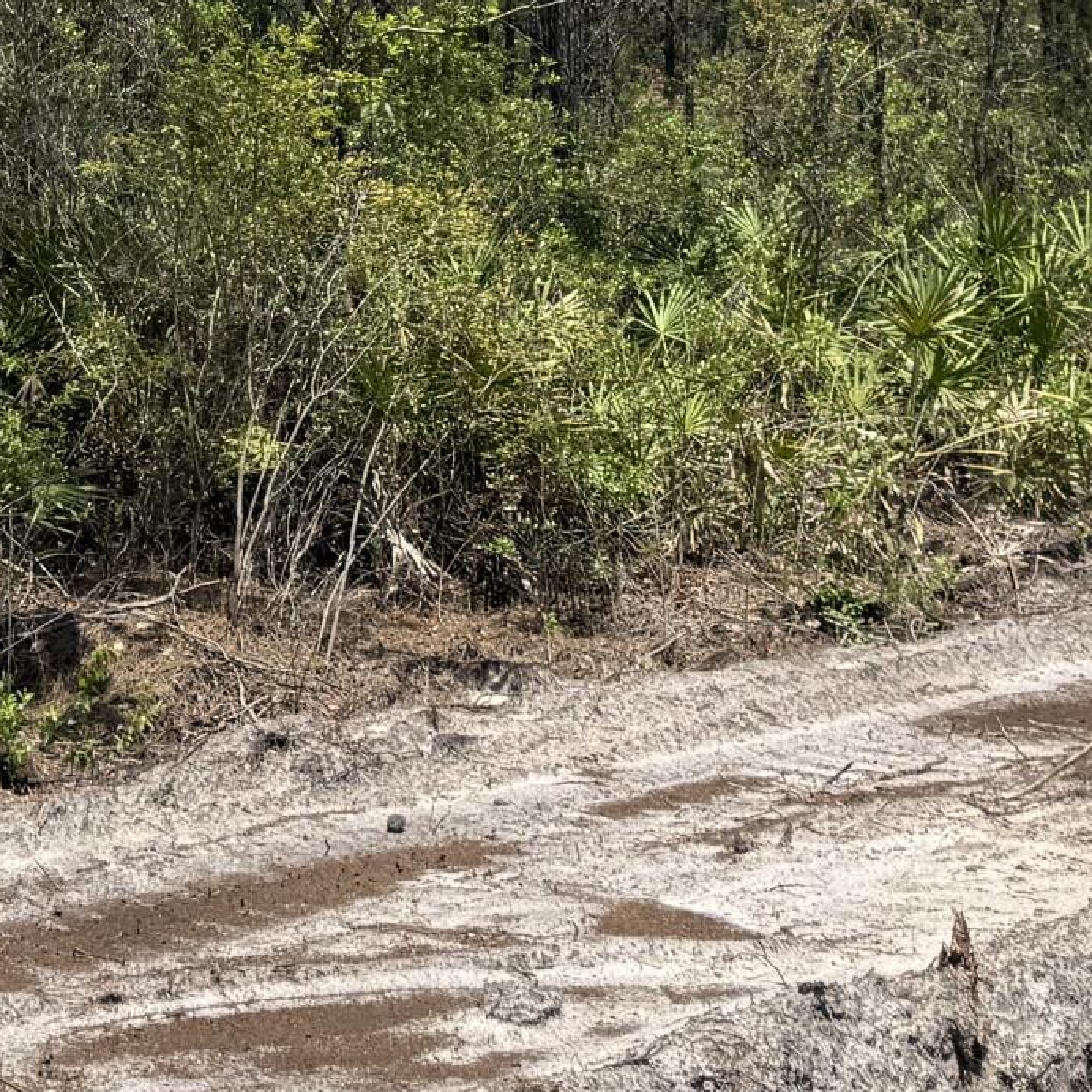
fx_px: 3284
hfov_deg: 18.8
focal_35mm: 92
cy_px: -249
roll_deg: -0.2
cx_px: 306
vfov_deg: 17.9
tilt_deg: +7.2
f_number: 1.78
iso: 80
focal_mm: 6.76
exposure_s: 1/3759
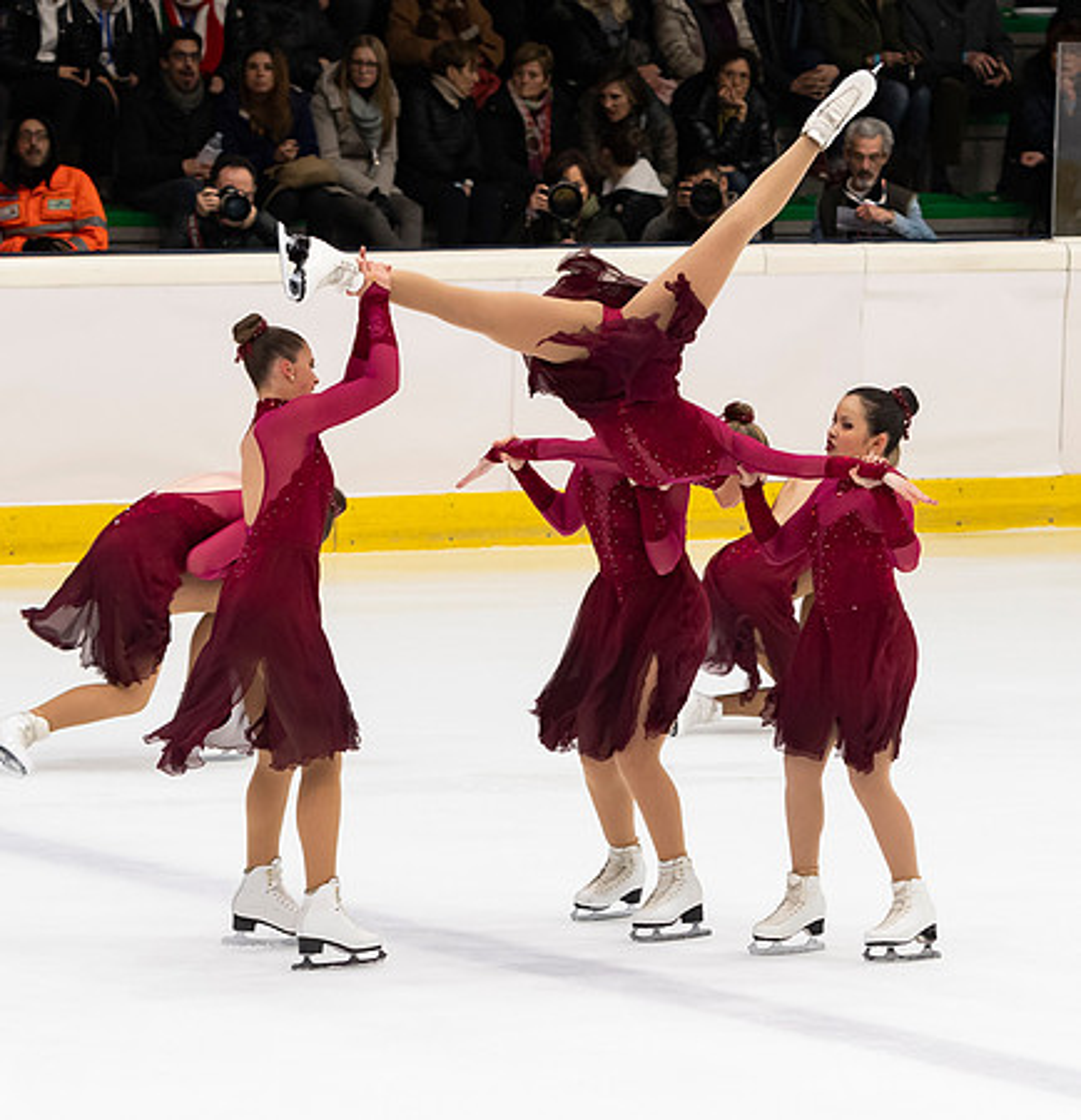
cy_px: 522
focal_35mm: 280
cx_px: 634
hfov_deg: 6.1
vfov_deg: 6.4
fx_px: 10094
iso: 800
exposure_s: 1/250
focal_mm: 105
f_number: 3.5
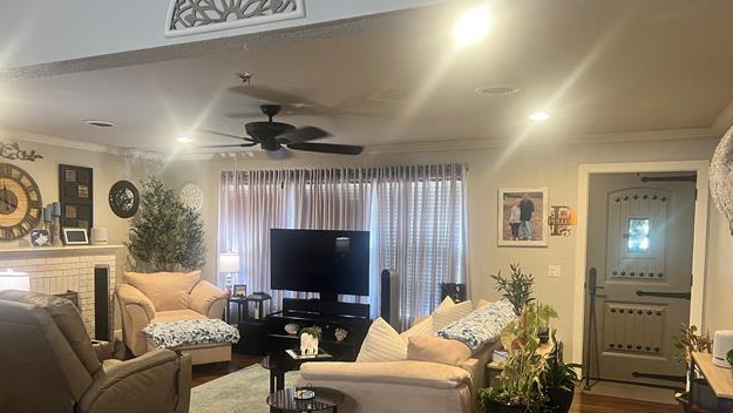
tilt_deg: -4.5
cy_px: 257
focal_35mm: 29
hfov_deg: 66.0
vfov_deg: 40.0
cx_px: 361
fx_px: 564
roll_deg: -0.3
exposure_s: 1/60
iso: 320
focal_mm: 5.7
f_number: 1.5
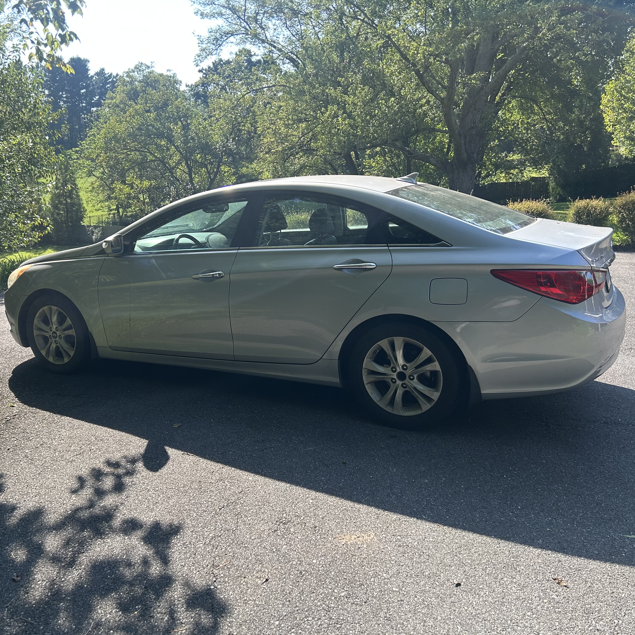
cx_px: 267
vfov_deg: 52.5
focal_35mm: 31
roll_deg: -0.2
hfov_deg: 52.3
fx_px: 643
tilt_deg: -13.1
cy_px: 314
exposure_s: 1/1038
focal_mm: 5.7
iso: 50
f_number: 1.5
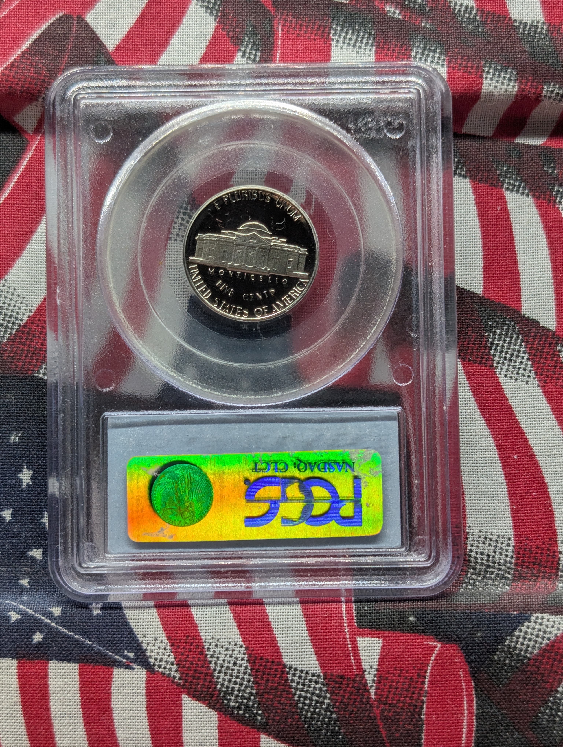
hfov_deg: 29.7
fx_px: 1060
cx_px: 282
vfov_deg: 38.9
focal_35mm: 49
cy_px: 374
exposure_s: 1/108
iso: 47
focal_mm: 6.9
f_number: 1.68
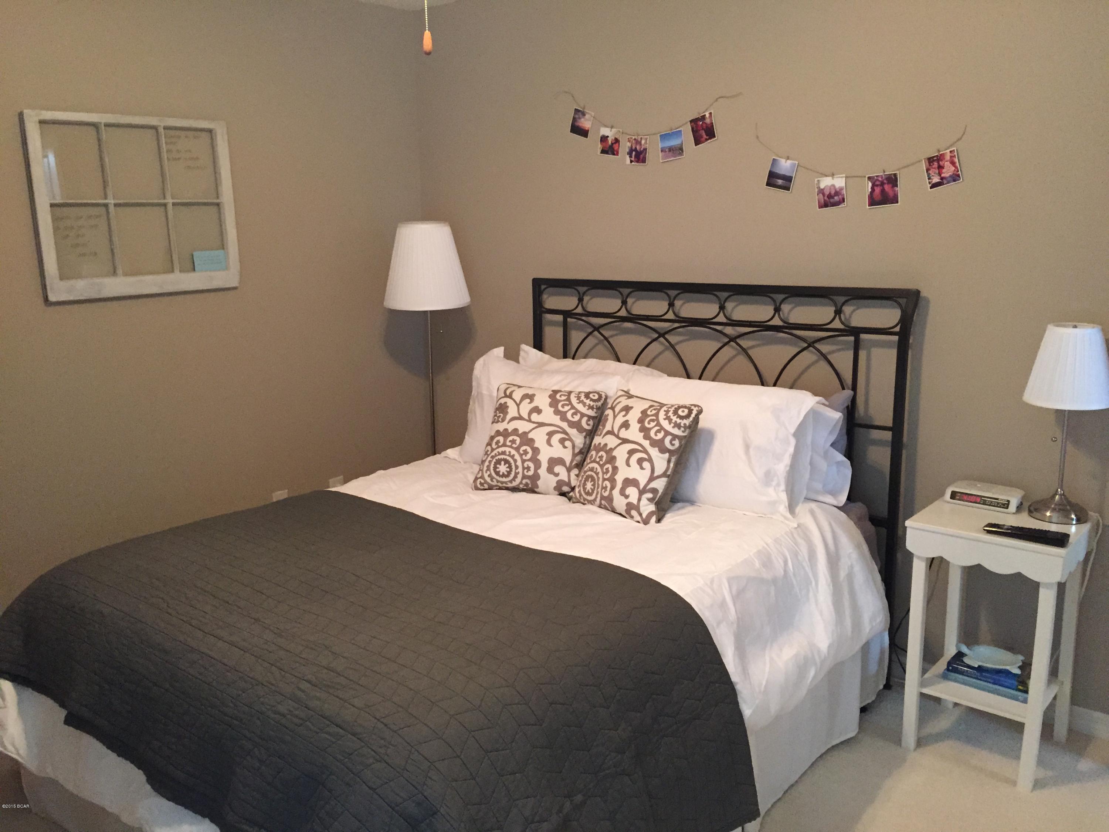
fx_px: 929
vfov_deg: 48.2
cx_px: 554
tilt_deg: -11.3
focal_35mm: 29
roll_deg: +0.5
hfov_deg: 61.7
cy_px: 416
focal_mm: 4.15
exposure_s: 1/30
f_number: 2.2
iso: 250
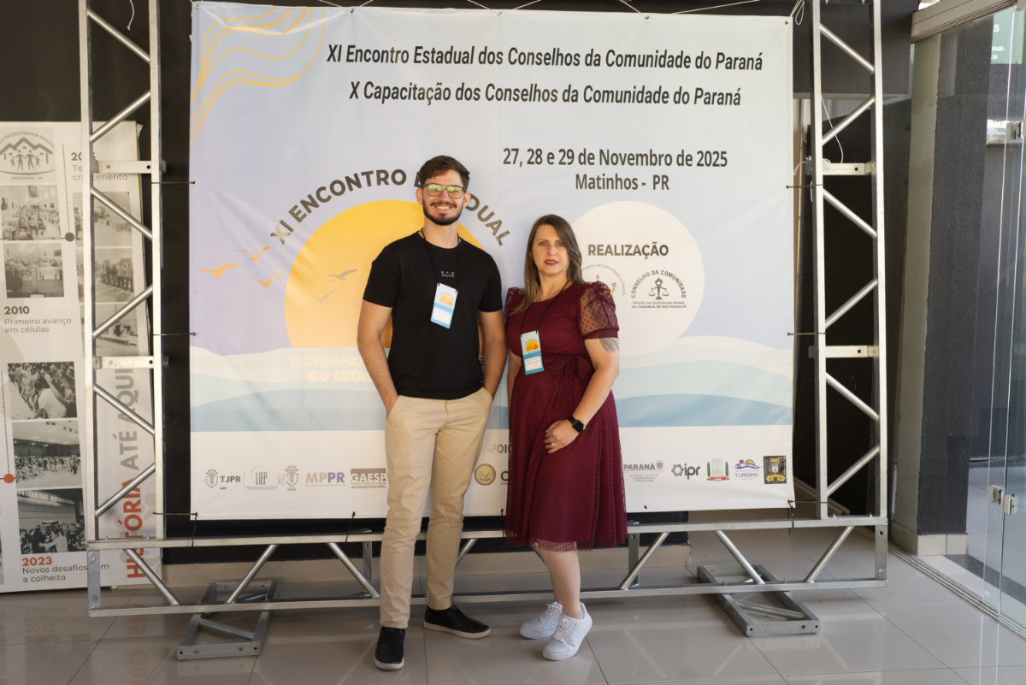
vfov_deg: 37.9
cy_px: 342
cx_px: 513
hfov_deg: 54.4
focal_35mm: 35
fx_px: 998
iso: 320
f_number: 4
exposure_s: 1/100
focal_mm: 35
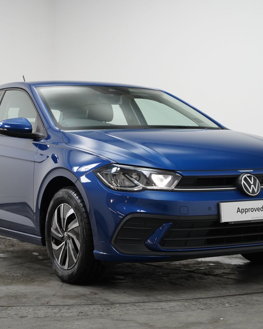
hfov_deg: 20.1
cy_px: 165
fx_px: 742
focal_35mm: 76
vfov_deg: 25.0
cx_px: 129
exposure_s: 1/160
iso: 1250
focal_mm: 53.9
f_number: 4
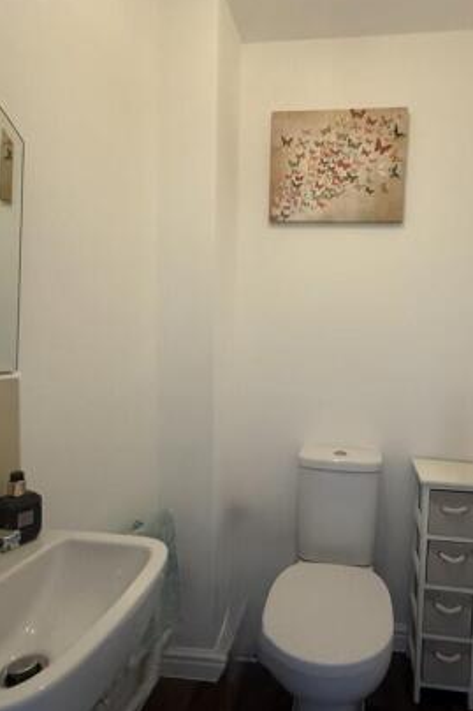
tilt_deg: -3.8
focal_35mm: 21
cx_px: 310
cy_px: 372
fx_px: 414
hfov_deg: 58.3
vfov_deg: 81.2
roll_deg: -1.7
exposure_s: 1/50
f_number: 2.2
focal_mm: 2.22
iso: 250
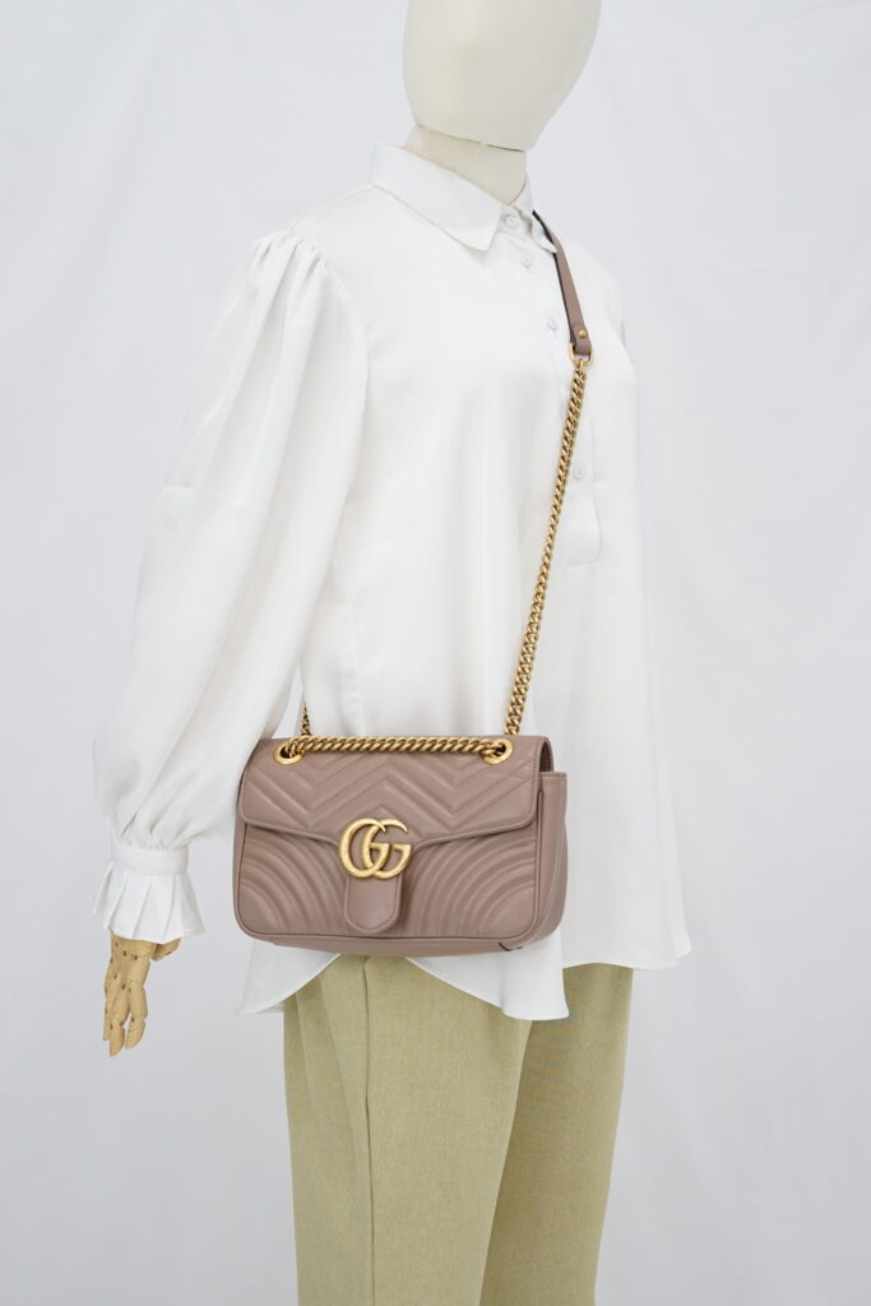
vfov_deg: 39.6
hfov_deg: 27.0
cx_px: 436
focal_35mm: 50
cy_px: 653
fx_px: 1814
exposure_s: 1/10
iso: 640
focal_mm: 50
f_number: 6.3
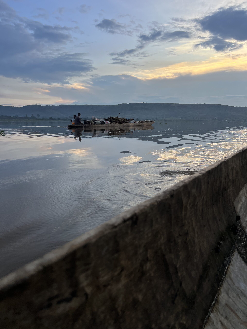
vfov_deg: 67.3
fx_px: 247
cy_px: 164
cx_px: 124
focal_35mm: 26
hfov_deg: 53.1
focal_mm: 5.7
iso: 50
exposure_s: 1/594
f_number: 1.5
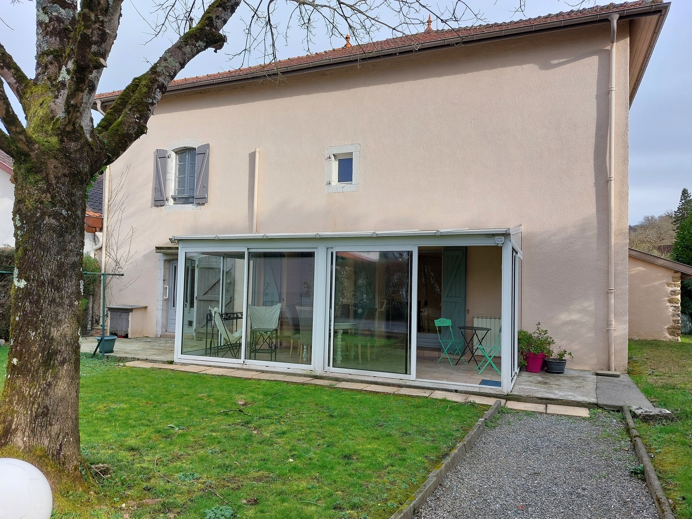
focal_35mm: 25
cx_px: 346
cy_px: 260
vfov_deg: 54.9
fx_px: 500
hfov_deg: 69.4
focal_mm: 5.23
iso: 25
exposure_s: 1/287
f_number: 1.8
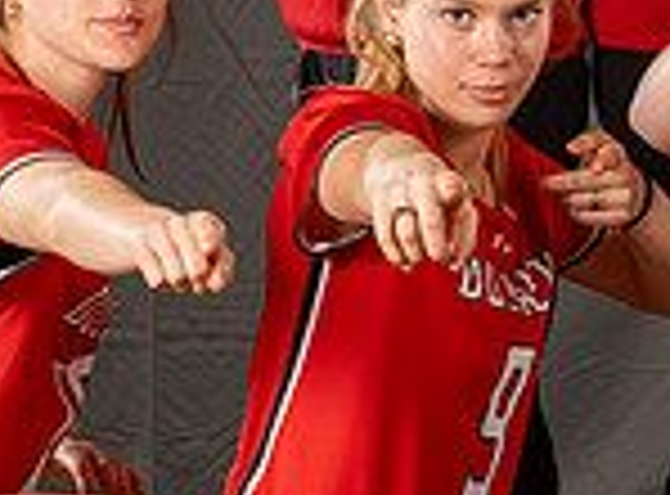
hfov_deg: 5.4
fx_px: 7025
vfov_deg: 4.0
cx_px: 842
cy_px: 74
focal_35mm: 365
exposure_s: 1/125
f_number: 5.6
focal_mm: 70
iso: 160
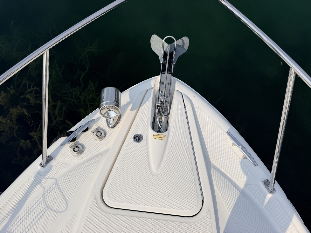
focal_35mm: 24
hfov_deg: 71.6
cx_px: 156
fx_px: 216
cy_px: 116
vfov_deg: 56.8
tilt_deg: -65.0
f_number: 1.78
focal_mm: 6.76
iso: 80
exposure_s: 1/10309
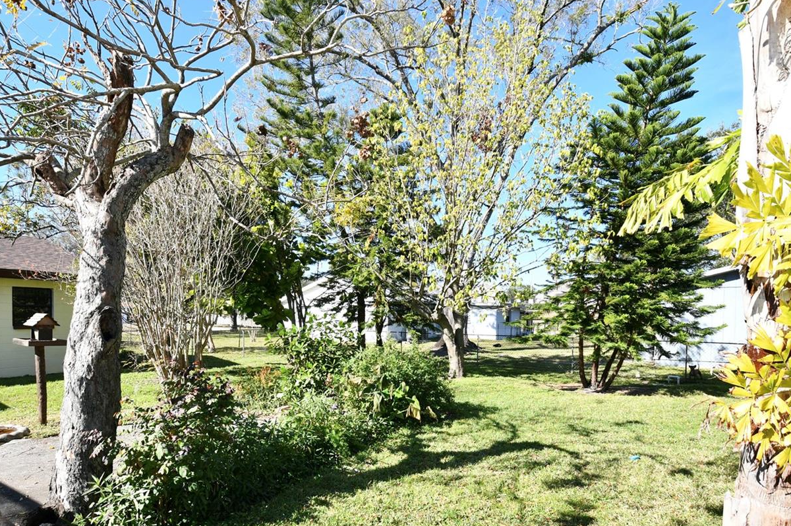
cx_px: 355
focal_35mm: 20
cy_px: 341
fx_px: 439
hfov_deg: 83.8
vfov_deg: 60.7
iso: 90
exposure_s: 1/125
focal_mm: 10
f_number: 7.1
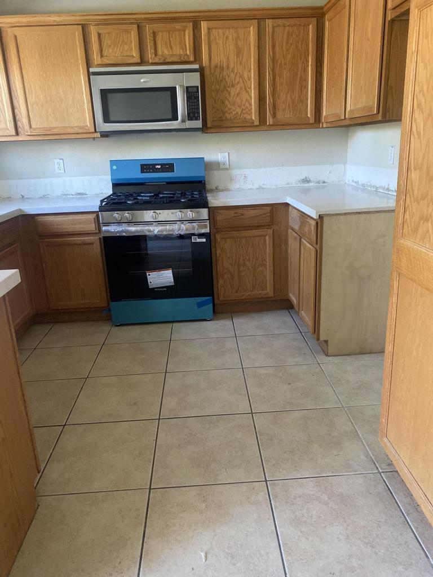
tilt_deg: -18.3
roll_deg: +3.8
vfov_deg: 67.3
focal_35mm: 26
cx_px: 216
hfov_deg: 53.1
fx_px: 434
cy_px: 288
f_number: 1.8
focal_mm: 4.25
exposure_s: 1/60
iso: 250
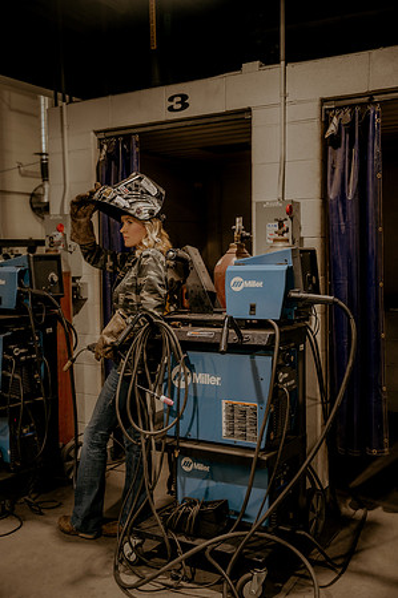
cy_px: 299
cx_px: 199
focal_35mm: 37
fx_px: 615
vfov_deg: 51.9
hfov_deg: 35.9
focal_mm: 37
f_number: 2.8
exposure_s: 1/250
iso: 800
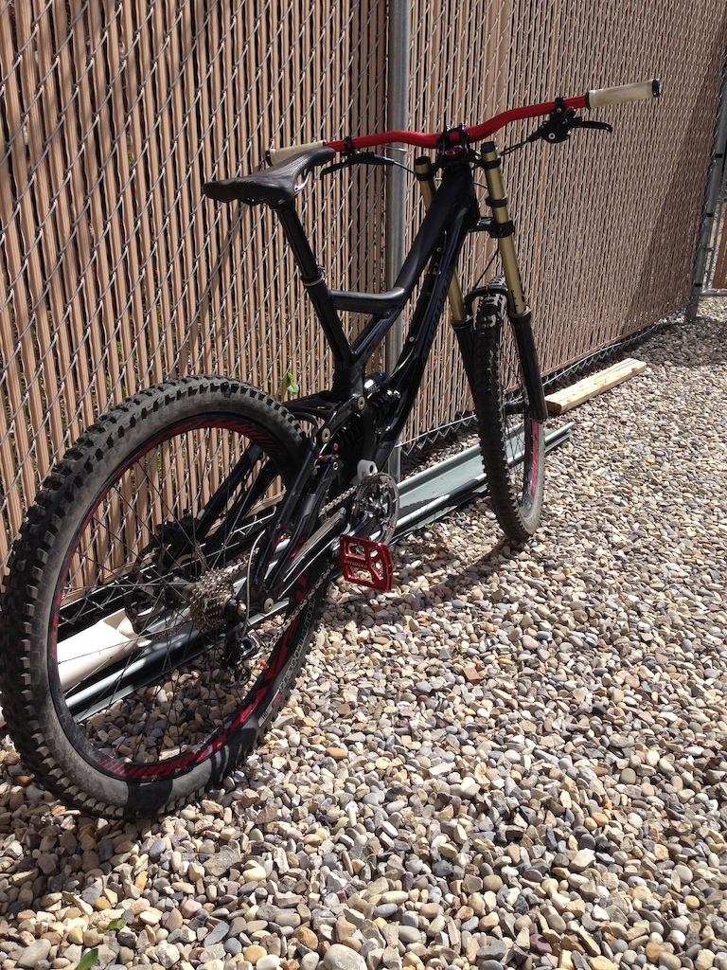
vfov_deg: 55.4
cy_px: 485
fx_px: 924
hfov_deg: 42.9
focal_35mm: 33
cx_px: 364
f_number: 2.4
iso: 50
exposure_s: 1/1642
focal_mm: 4.12
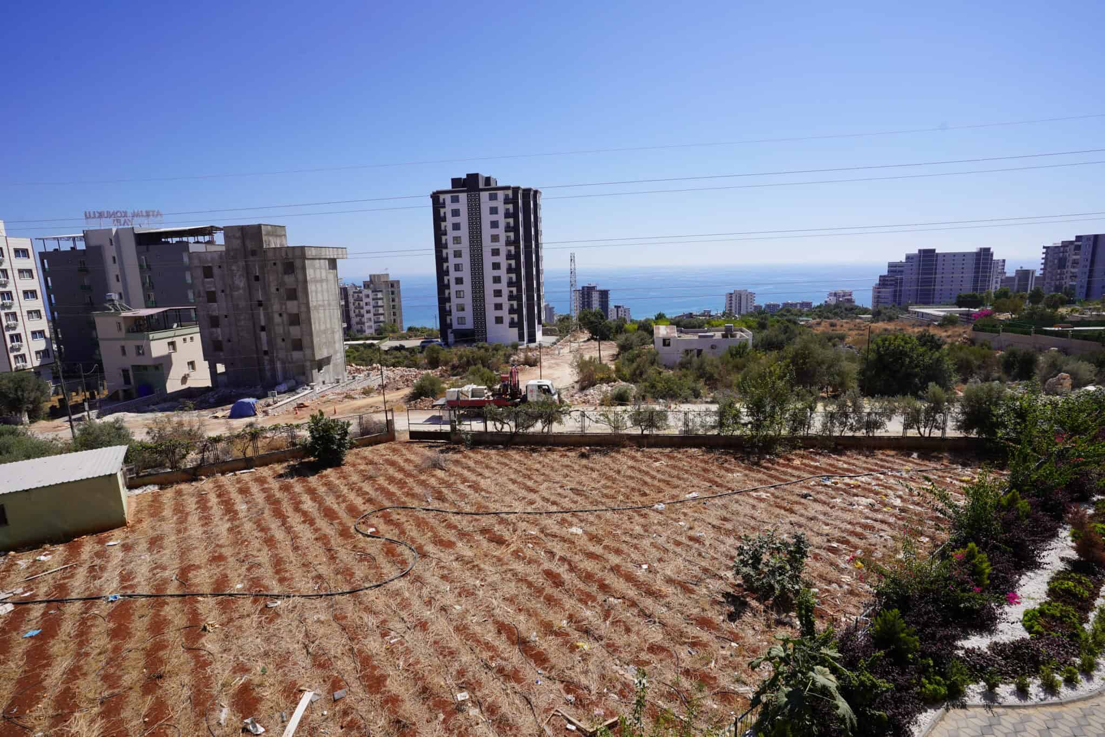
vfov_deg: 70.4
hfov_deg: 93.3
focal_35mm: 17
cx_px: 552
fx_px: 522
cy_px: 368
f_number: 10
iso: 100
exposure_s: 1/250
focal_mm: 17
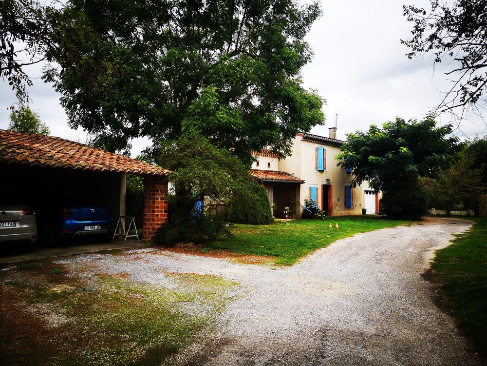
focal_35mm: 27
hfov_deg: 65.3
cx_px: 244
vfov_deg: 51.4
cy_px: 183
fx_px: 380
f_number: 1.8
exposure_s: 1/659
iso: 50
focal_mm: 3.95
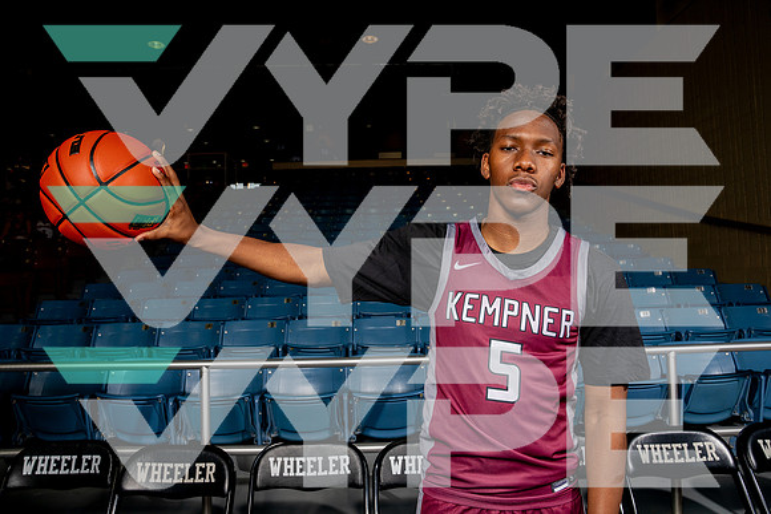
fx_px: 514
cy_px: 257
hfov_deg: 73.7
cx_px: 386
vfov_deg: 53.2
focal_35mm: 24
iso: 250
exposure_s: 1/125
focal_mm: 24
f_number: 7.1
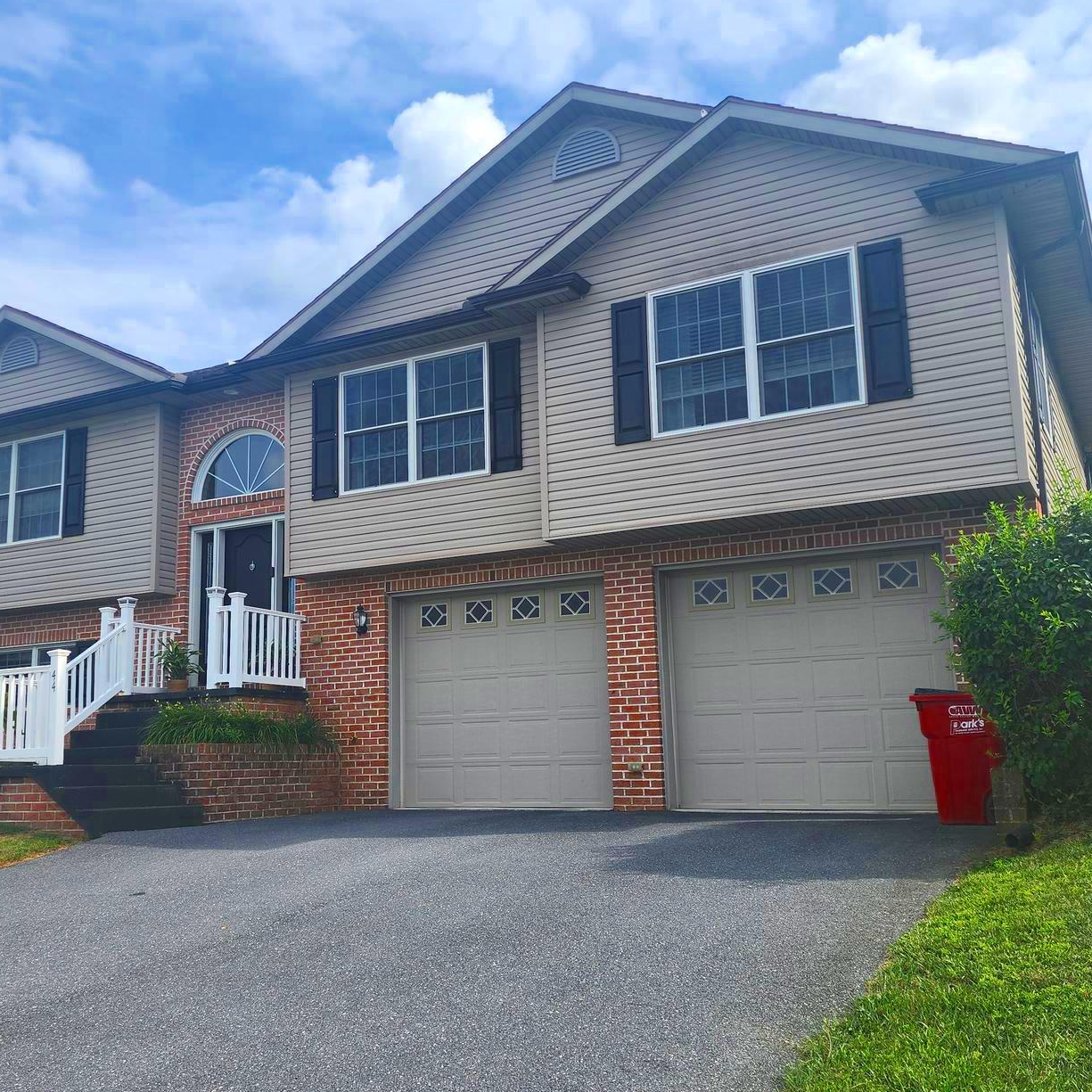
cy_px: 530
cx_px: 493
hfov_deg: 48.4
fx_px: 1213
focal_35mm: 34
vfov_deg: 48.4
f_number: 1.8
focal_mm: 6.4
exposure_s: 1/955
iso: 12
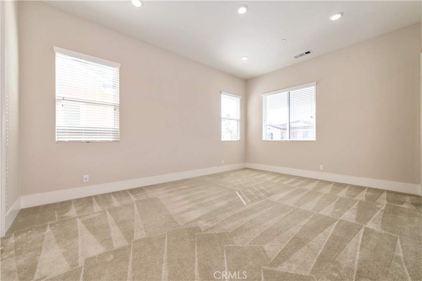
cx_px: 211
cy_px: 140
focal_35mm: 14
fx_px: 164
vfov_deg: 81.1
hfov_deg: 104.3
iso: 200
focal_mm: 14
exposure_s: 1/125
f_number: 5.6
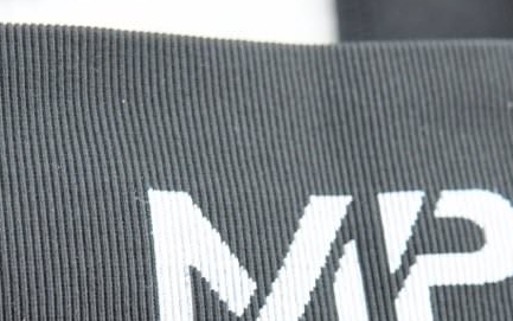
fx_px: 1483
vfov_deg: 12.2
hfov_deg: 19.6
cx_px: 281
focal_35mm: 106
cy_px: 313
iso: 1000
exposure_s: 1/60
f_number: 4
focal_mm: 30
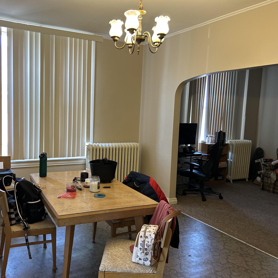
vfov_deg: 52.5
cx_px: 108
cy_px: 139
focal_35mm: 31
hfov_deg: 52.1
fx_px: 282
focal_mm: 5.7
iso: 100
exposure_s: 1/60
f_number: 1.5
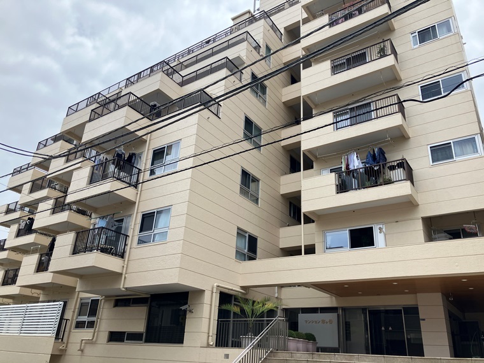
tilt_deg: +23.1
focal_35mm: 28
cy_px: 182
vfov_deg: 49.7
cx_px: 242
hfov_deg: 63.4
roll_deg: -3.7
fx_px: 391
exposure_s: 1/1869
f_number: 1.8
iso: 32
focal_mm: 3.99
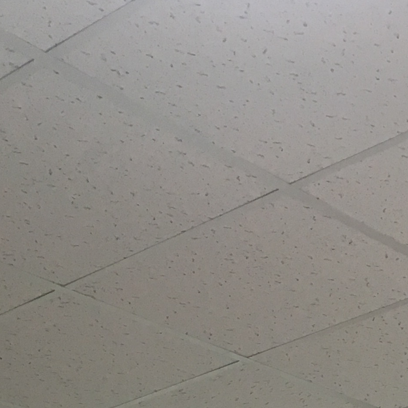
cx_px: 216
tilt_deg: +2.6
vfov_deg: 13.3
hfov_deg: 15.8
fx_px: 1467
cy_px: 847
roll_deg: +0.8
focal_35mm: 110
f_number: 2.2
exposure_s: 1/30
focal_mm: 4.15
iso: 32
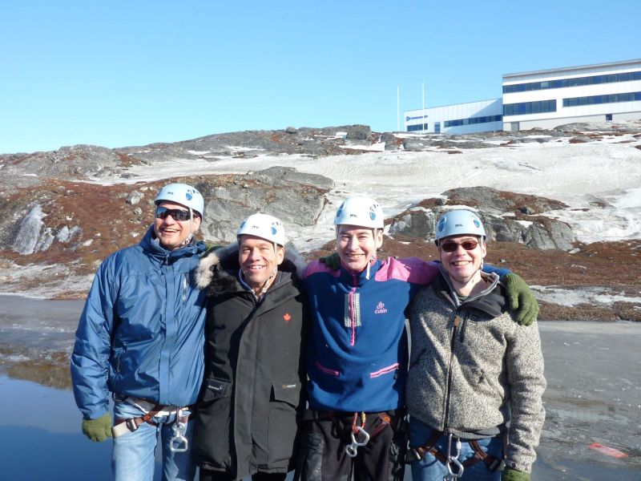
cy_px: 240
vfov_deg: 54.9
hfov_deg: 69.4
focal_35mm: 25
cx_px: 320
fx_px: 463
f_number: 4
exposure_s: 1/400
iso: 80
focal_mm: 4.1
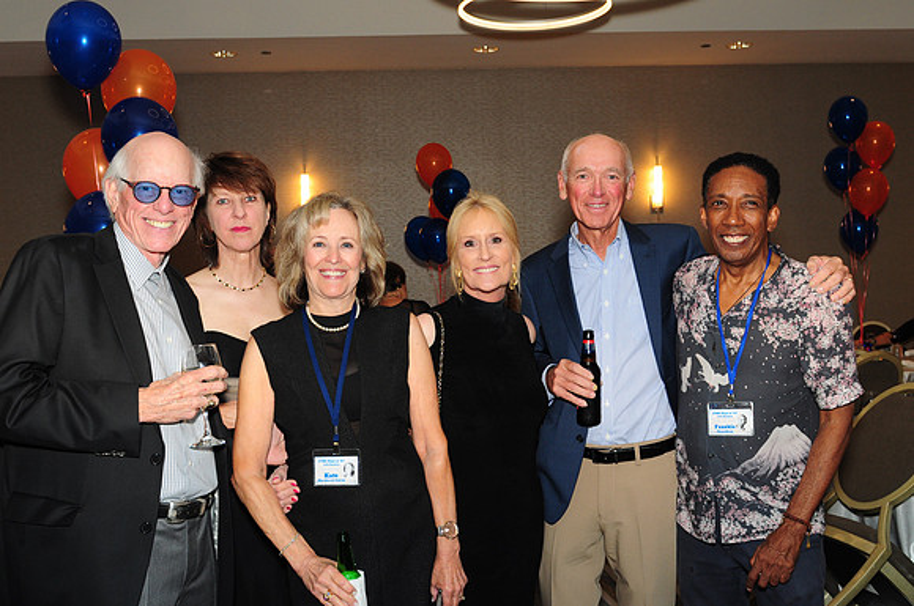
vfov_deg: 36.8
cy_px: 303
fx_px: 913
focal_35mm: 36
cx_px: 457
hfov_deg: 53.2
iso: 500
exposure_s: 1/60
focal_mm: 24
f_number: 5
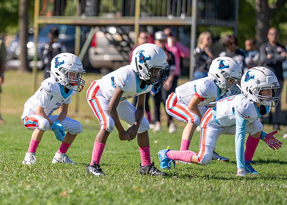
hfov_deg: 6.2
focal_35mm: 323
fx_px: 2635
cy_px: 96
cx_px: 60
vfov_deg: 4.5
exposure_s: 1/2000
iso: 100
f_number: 2.8
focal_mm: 200
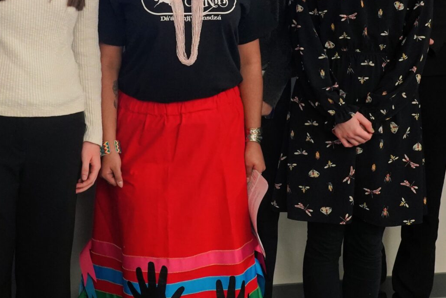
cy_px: -2
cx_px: 195
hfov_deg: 20.6
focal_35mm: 99
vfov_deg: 13.6
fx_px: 1227
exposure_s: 1/160
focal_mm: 40
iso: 4000
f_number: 4
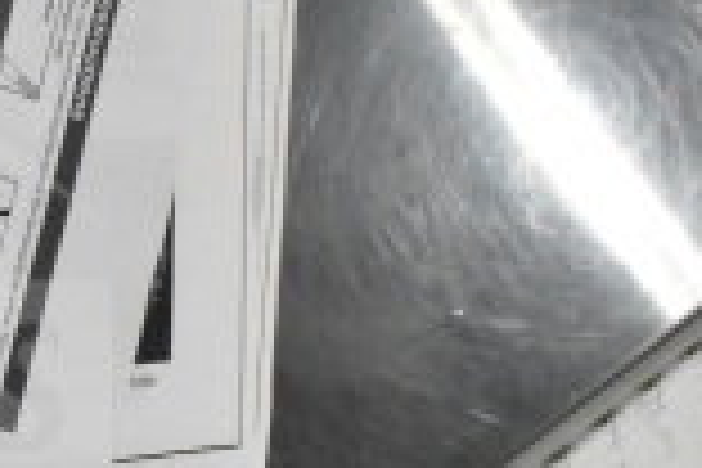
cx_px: -396
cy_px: 137
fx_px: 2281
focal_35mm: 117
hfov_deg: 15.9
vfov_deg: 11.7
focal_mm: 20
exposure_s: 1/640
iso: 6400
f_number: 13
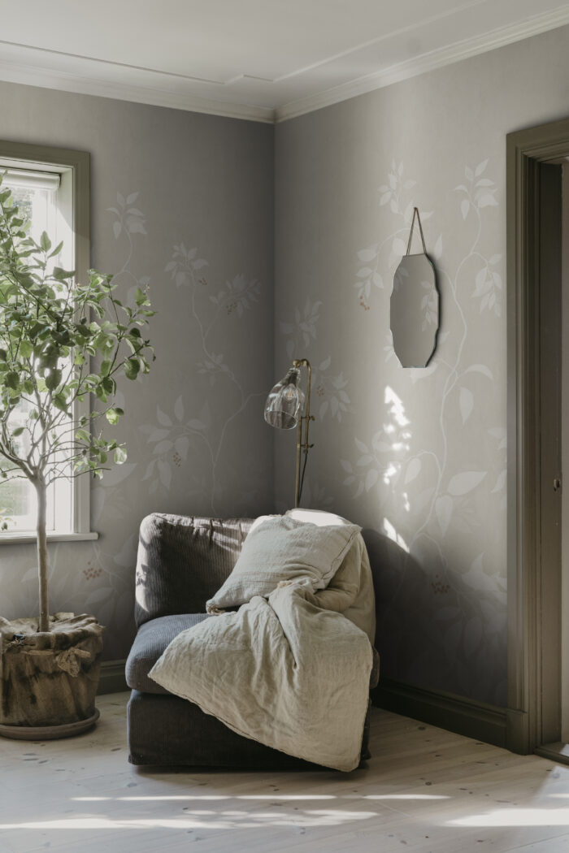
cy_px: 426
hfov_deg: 27.0
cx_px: 284
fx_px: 1185
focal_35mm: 50
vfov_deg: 39.6
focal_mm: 50
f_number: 5
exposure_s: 1/30
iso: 1000
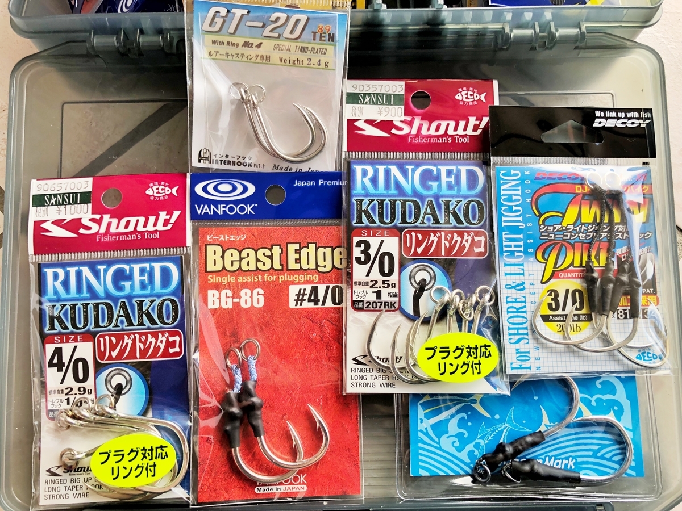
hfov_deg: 63.4
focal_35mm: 28
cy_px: 256
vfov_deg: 49.7
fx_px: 552
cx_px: 341
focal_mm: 4
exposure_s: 1/120
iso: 64
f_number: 1.8
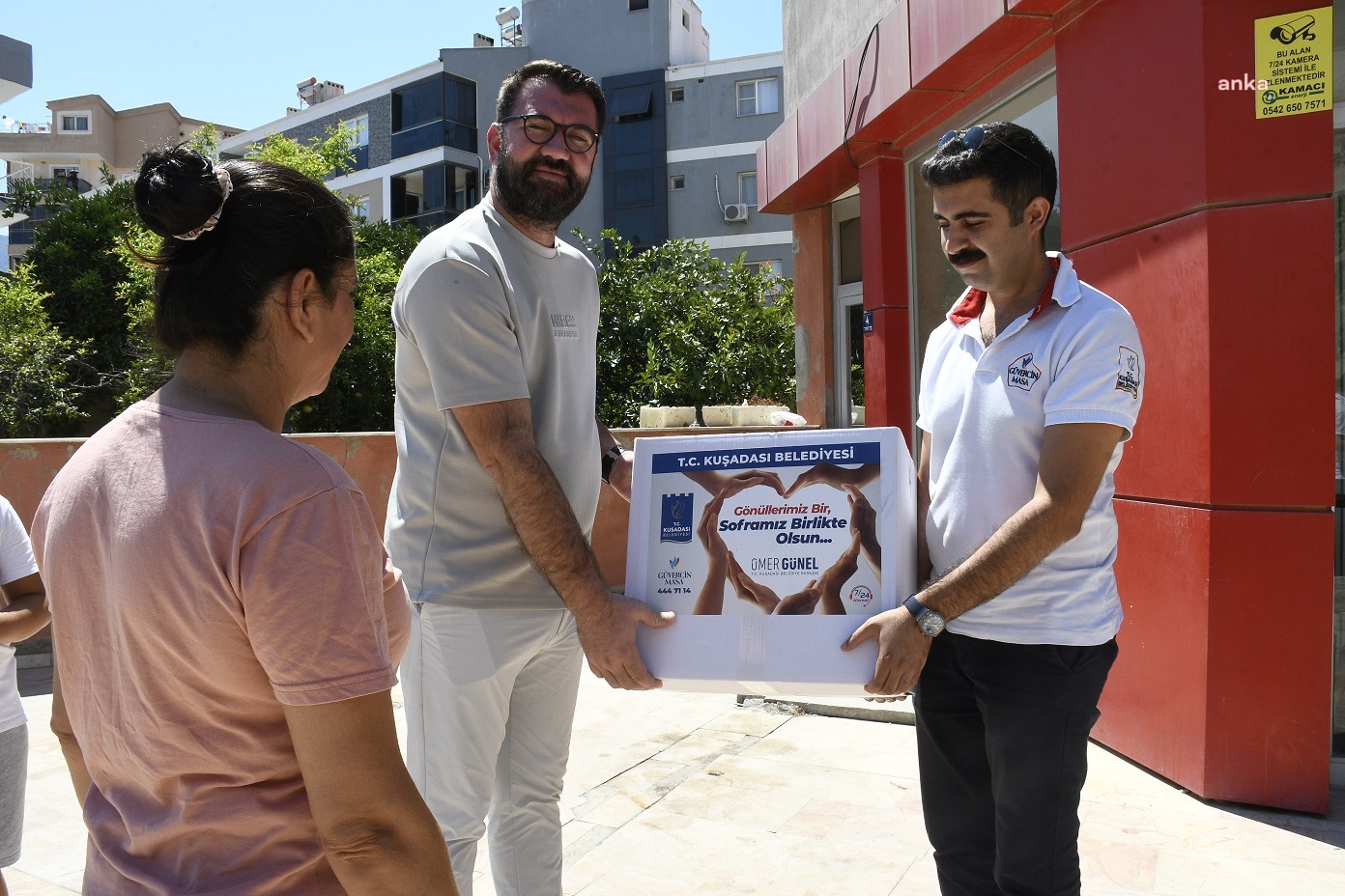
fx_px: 1009
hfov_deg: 67.4
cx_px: 672
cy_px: 448
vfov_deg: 47.9
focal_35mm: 27
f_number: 18
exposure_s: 1/250
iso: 640
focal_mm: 18
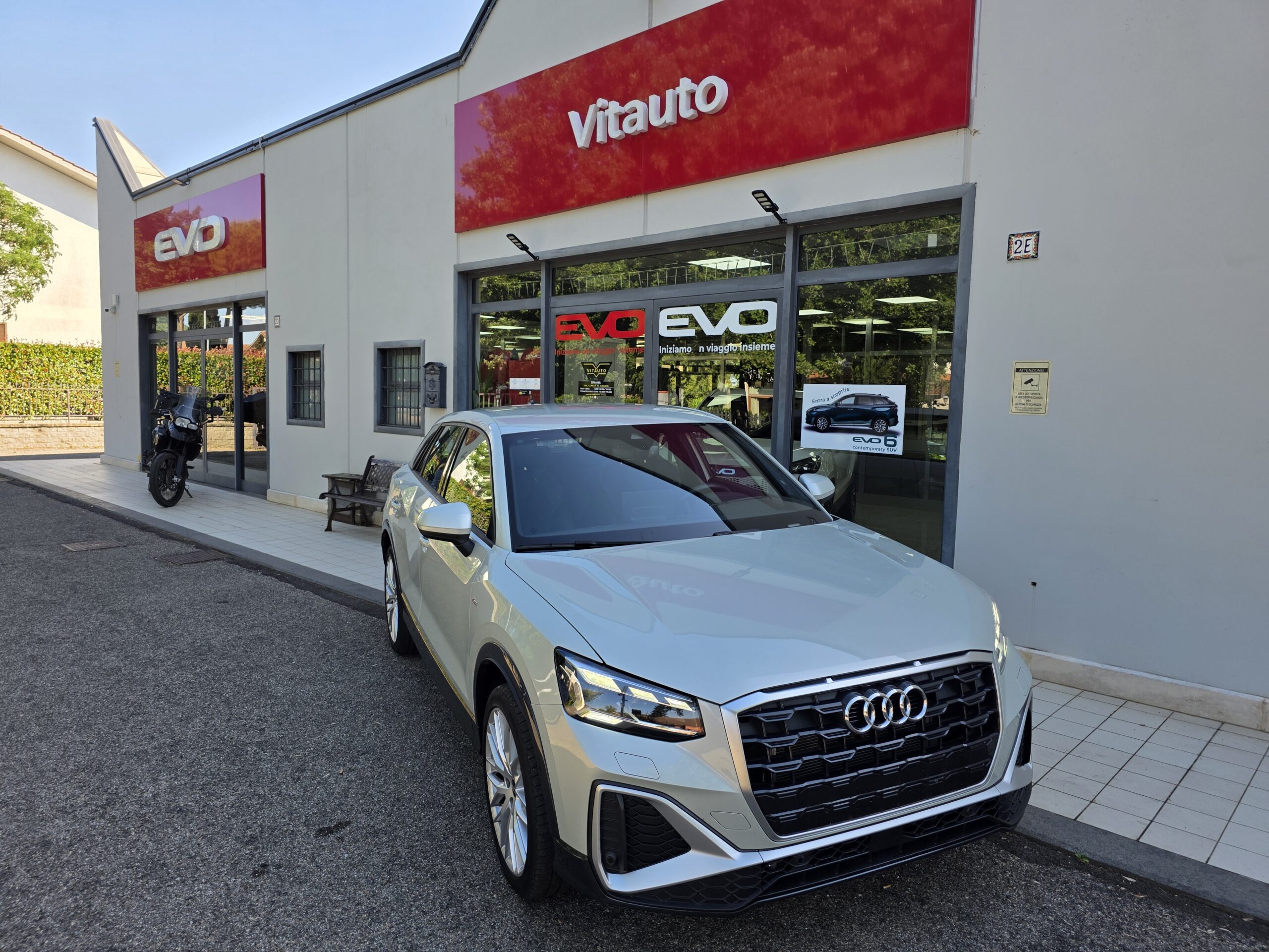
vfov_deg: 58.9
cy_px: 476
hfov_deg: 73.9
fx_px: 843
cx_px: 634
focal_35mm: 23
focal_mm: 6.3
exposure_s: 1/1457
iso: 80
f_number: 1.7
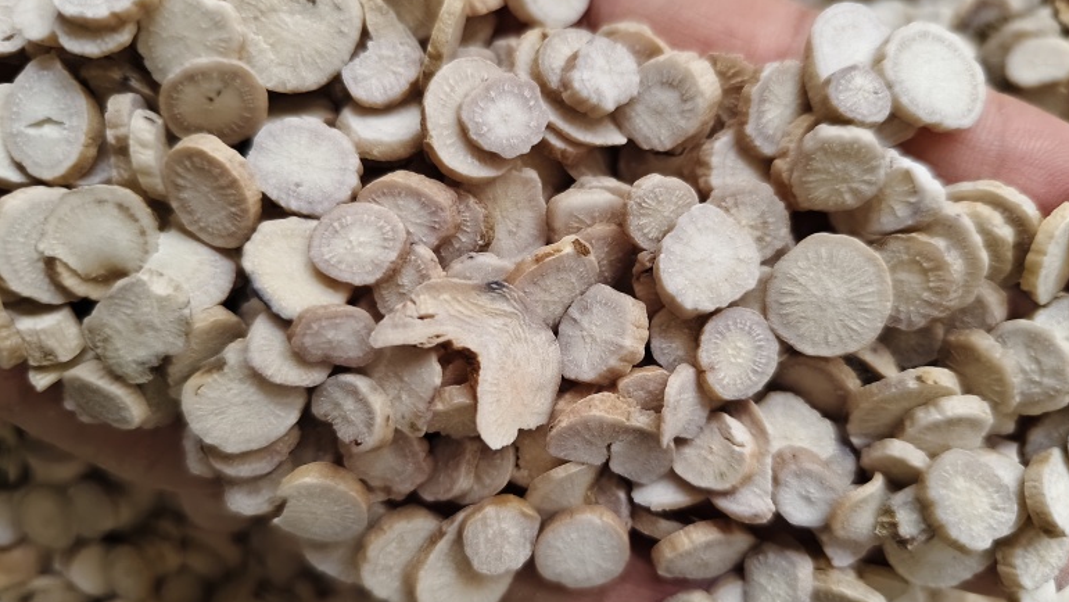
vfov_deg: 44.4
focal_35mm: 26
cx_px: 552
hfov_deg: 71.9
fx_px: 737
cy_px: 301
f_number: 1.88
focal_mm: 5.56
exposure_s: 1/247
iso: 4577
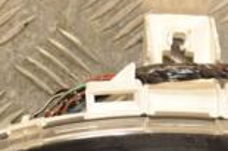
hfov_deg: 7.9
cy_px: 259
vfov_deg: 5.2
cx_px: 156
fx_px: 1657
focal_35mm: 262
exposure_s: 1/125
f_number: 4.8
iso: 800
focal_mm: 45
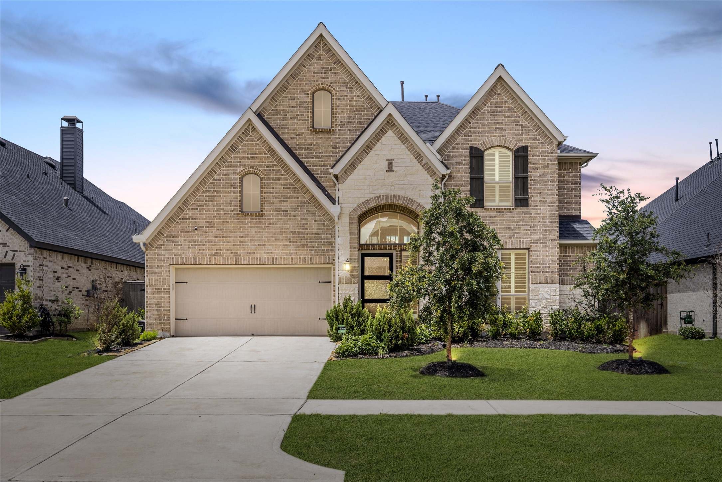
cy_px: 241
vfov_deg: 42.4
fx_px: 622
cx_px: 361
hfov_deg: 60.3
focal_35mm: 31
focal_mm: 31
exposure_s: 1/125
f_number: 8
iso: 64
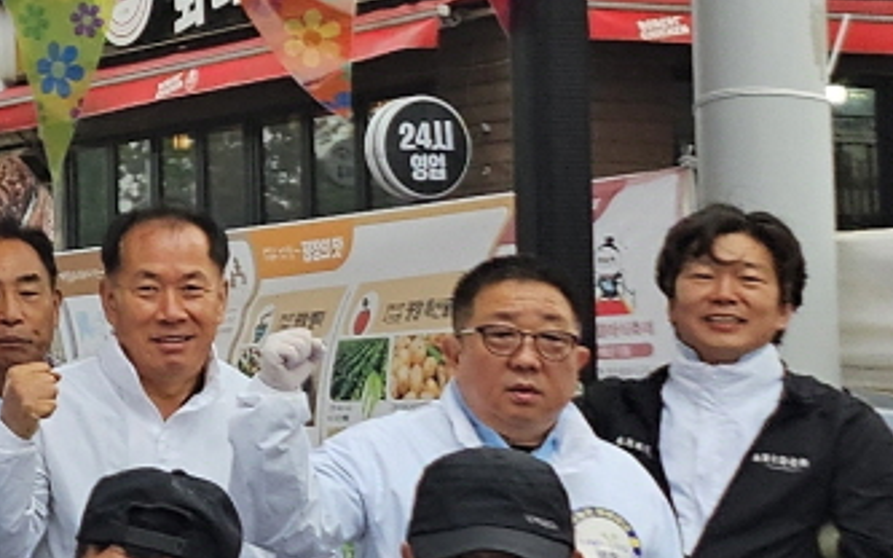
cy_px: 119
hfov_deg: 12.5
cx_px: -939
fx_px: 3528
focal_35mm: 145
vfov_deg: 9.0
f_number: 1.8
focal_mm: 5
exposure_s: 1/180
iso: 64
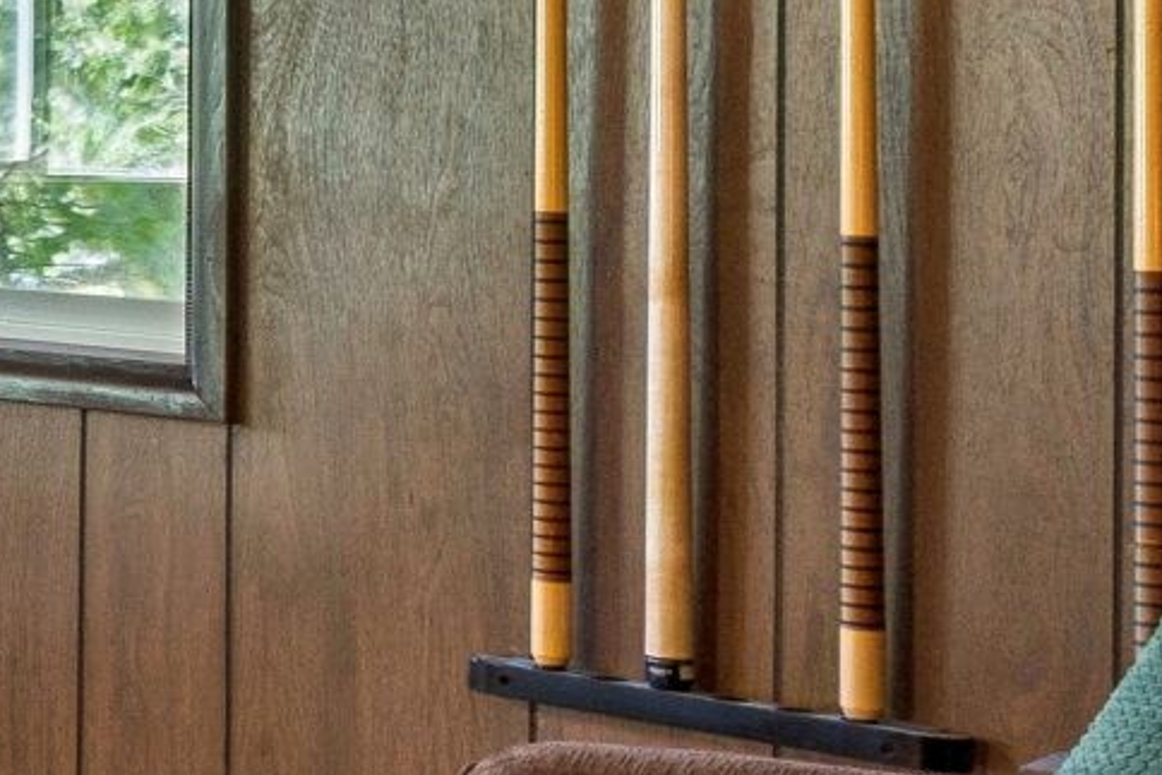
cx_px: -2699
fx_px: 3866
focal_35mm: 120
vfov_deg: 11.4
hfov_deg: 10.0
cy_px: 37
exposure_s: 2
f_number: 13
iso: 100
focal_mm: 16.1
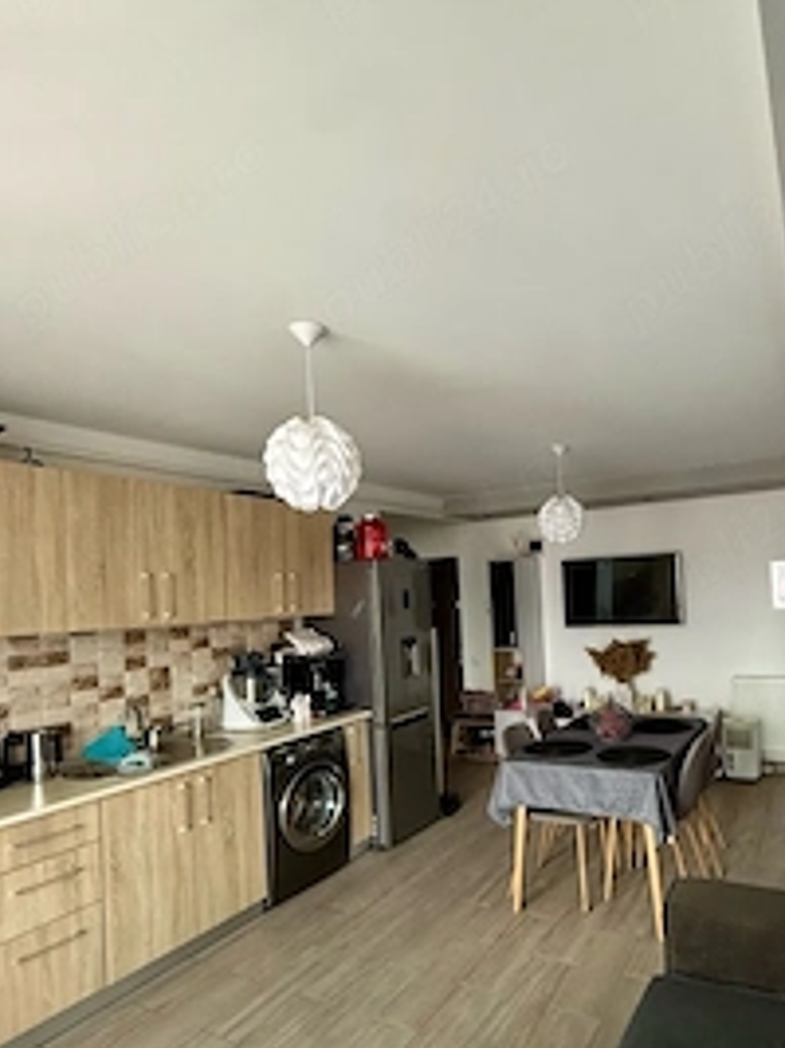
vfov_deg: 78.7
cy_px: 585
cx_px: 522
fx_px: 635
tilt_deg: +0.9
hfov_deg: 61.9
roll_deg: +3.1
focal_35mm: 21
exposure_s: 1/90
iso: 320
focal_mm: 2.22
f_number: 2.2
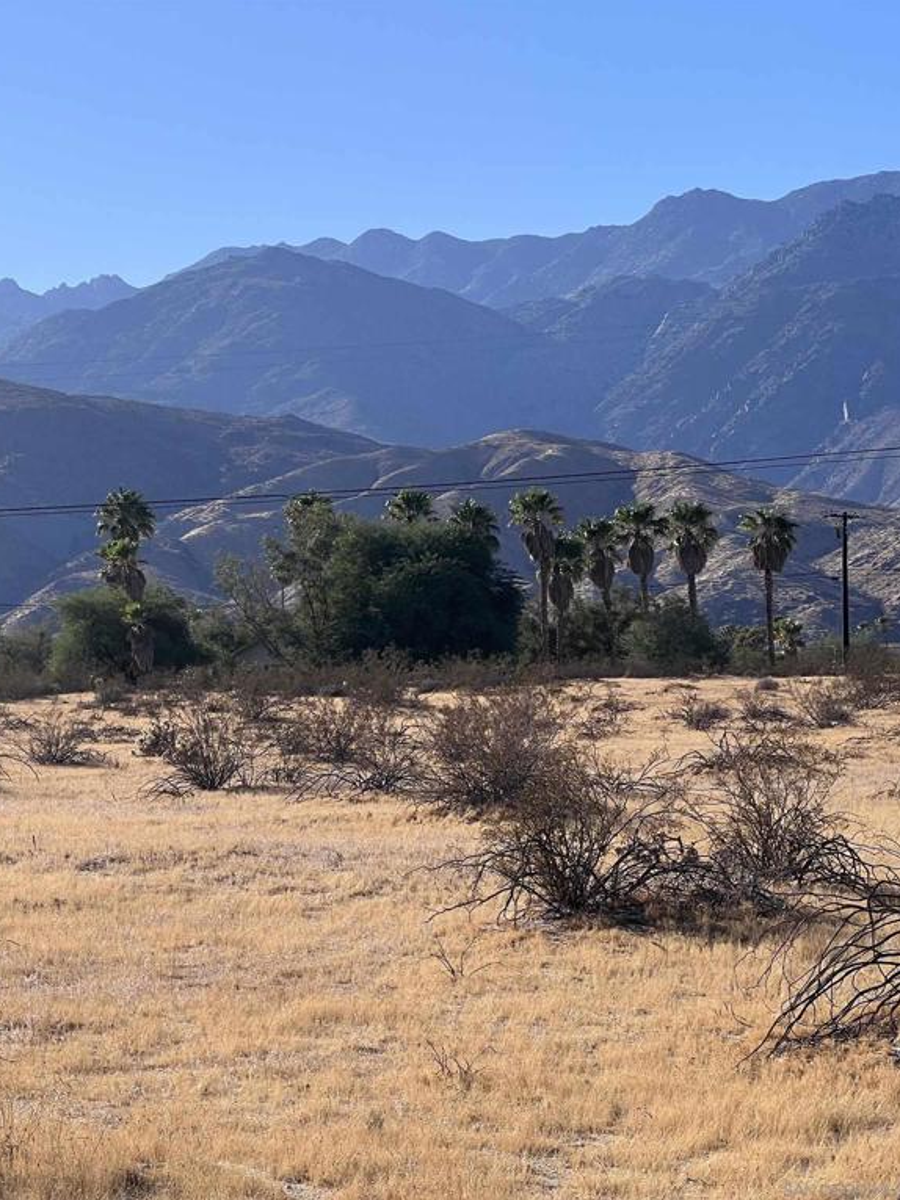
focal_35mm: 103
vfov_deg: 19.1
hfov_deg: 14.2
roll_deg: +0.5
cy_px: 600
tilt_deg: +1.8
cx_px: 107
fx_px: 3573
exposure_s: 1/874
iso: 32
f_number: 2.8
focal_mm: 9
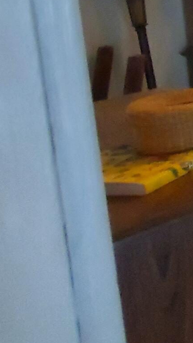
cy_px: -39
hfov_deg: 9.8
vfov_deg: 32.9
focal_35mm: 55
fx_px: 500
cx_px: 663
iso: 640
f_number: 2.2
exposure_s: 1/30
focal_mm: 1.8
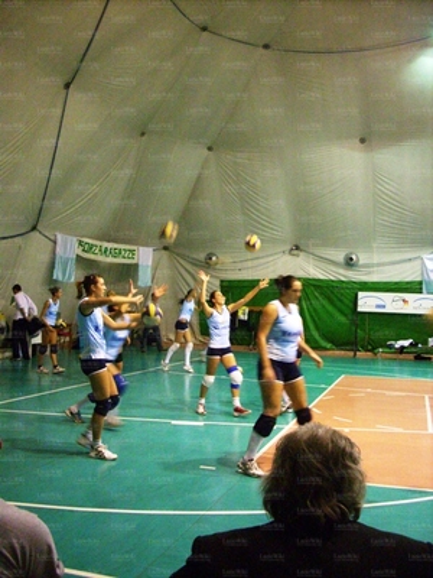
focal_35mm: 37
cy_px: 289
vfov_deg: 50.1
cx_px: 216
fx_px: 617
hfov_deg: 38.7
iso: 800
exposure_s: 1/30
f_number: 2.8
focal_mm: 6.2
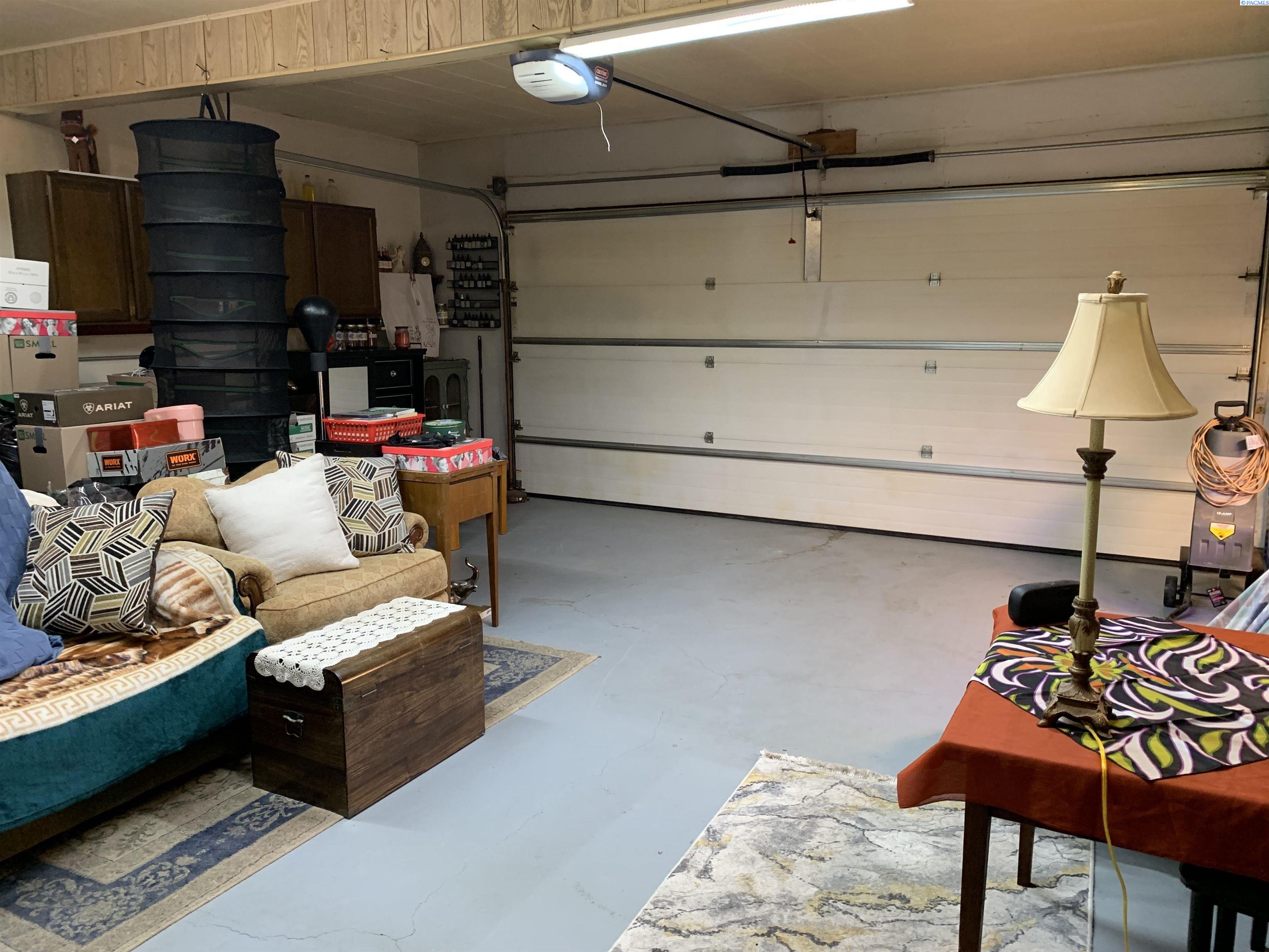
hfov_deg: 67.3
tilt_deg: -10.8
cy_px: 476
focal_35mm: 26
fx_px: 953
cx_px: 634
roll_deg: +0.6
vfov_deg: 53.1
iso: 160
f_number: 1.8
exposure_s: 1/60
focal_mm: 4.25
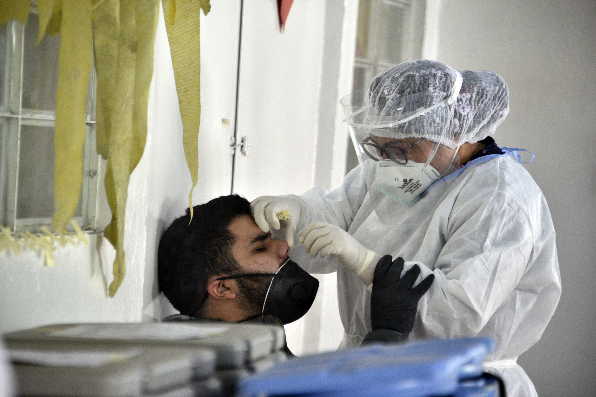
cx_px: 297
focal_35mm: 211
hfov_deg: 9.8
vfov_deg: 6.5
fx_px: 3493
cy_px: 200
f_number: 5.6
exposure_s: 1/100
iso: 800
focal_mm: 210
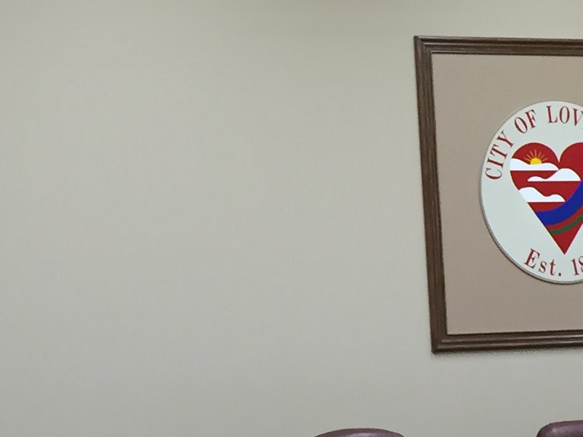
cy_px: 158
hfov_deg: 16.6
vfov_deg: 12.6
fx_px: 1988
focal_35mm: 118
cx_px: 140
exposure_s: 1/30
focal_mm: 4.15
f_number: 2.2
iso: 64
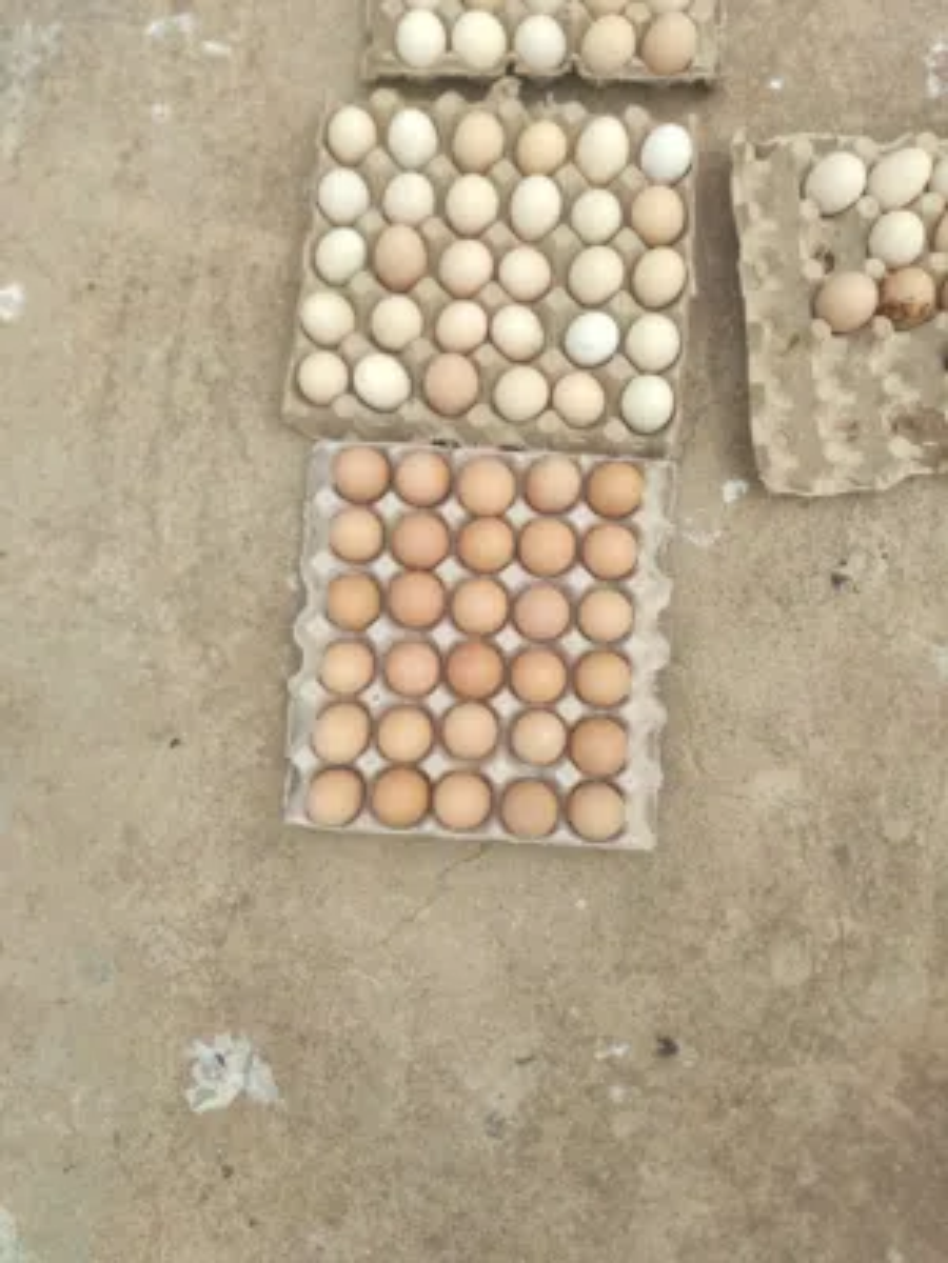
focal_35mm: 25
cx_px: 474
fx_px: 913
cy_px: 632
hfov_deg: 54.9
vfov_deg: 69.4
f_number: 1.89
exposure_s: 1/1705
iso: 100
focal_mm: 5.43
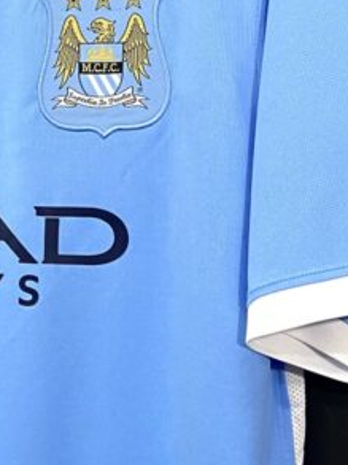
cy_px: 289
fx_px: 1222
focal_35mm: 91
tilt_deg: -8.2
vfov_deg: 21.5
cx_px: -17
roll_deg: +2.0
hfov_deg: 15.8
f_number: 1.8
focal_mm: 4.25
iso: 100
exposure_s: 1/60
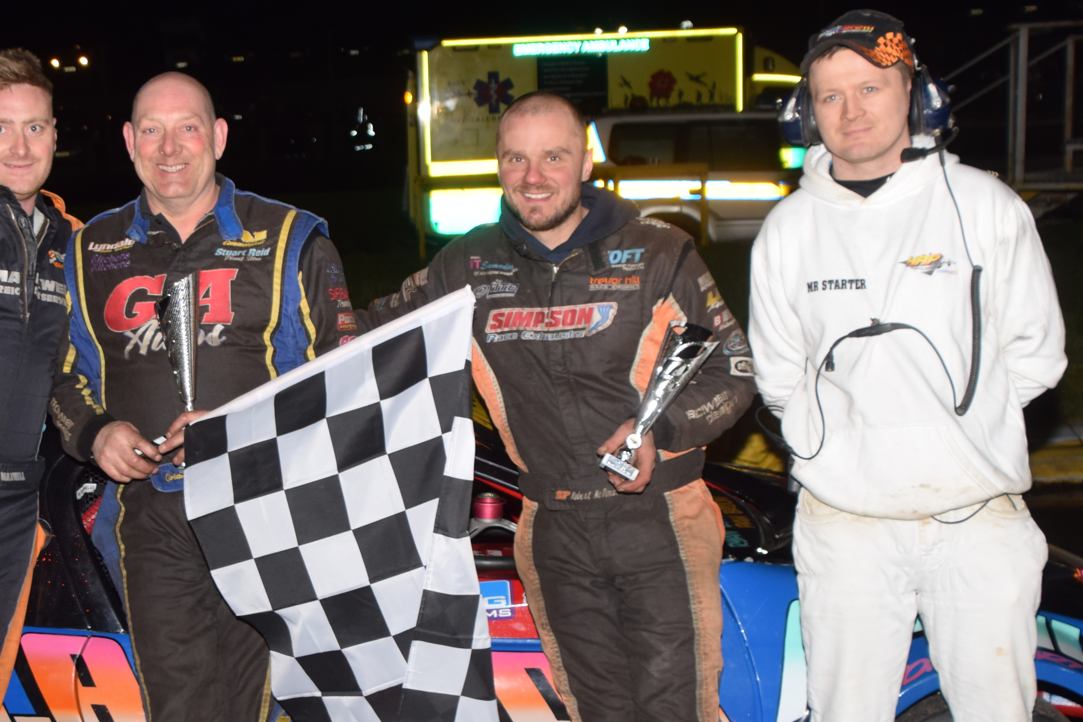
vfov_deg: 21.5
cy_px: 492
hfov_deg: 31.5
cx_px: 311
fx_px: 1895
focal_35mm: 63
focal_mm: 22
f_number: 3.5
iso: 400
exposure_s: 1/200
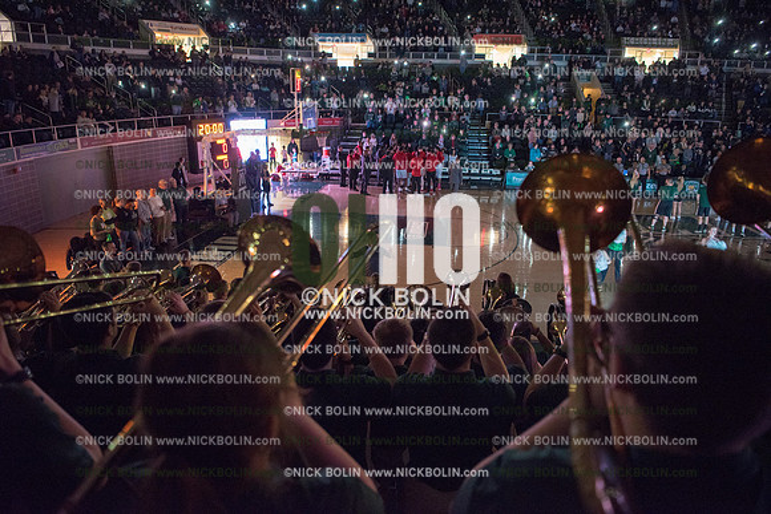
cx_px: 386
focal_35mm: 24
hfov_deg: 73.7
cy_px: 257
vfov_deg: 53.2
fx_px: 514
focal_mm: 24
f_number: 2.8
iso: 2500
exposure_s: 1/25
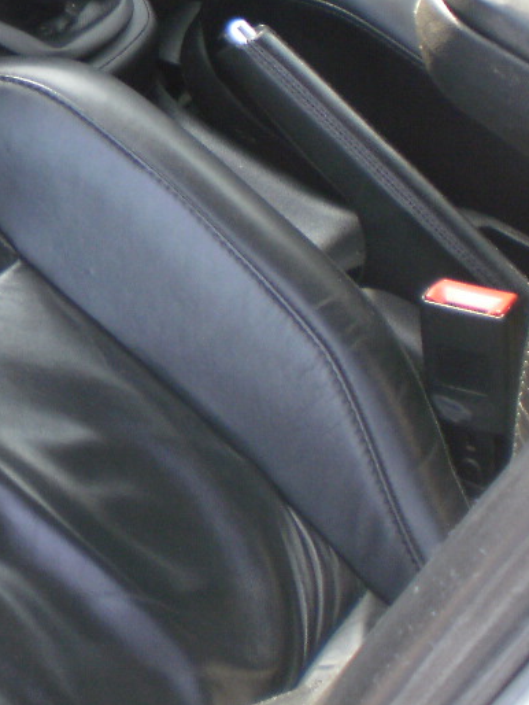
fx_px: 2280
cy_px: -47
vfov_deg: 17.1
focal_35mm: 112
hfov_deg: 12.2
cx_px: -400
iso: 100
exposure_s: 1/40
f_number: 3.1
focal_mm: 6.3
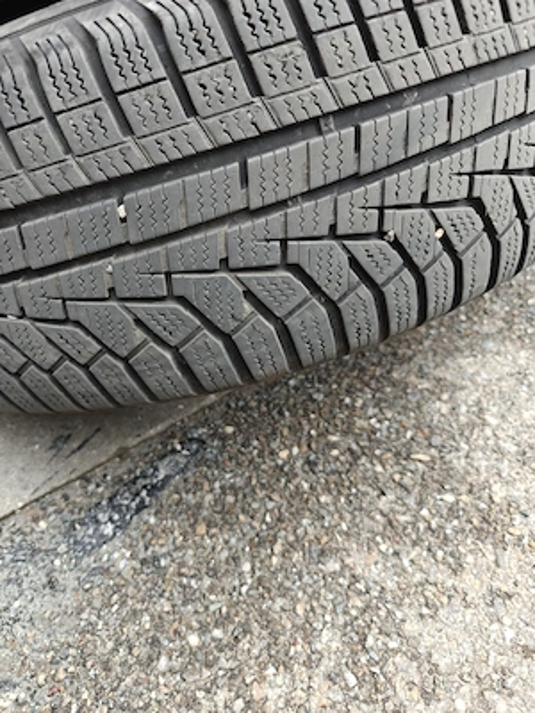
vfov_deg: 73.9
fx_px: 474
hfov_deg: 58.9
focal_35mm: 23
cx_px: 268
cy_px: 356
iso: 50
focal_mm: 6.06
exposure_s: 1/187
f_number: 1.6
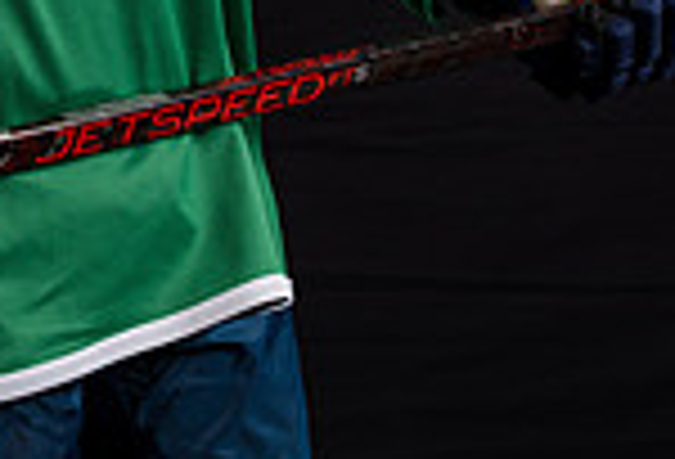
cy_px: -392
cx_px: 17
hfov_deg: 10.7
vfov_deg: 7.2
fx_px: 3565
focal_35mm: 189
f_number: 4
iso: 80
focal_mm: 48
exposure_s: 1/160
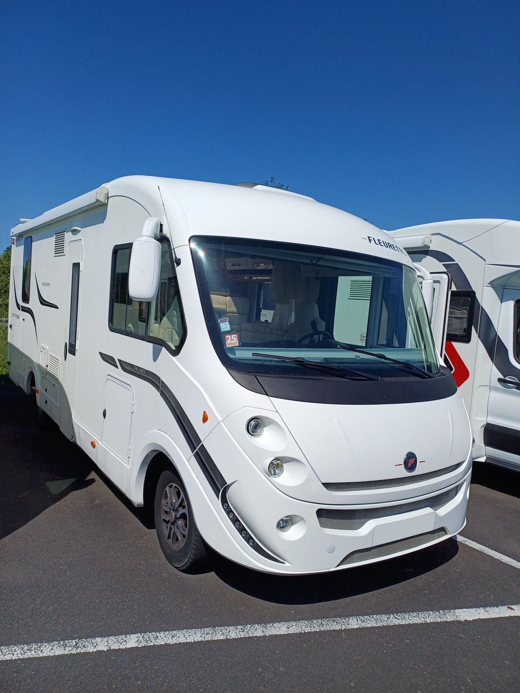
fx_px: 501
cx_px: 260
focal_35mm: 25
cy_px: 346
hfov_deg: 54.9
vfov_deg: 69.4
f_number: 1.8
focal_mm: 4.65
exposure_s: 1/3125
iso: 50
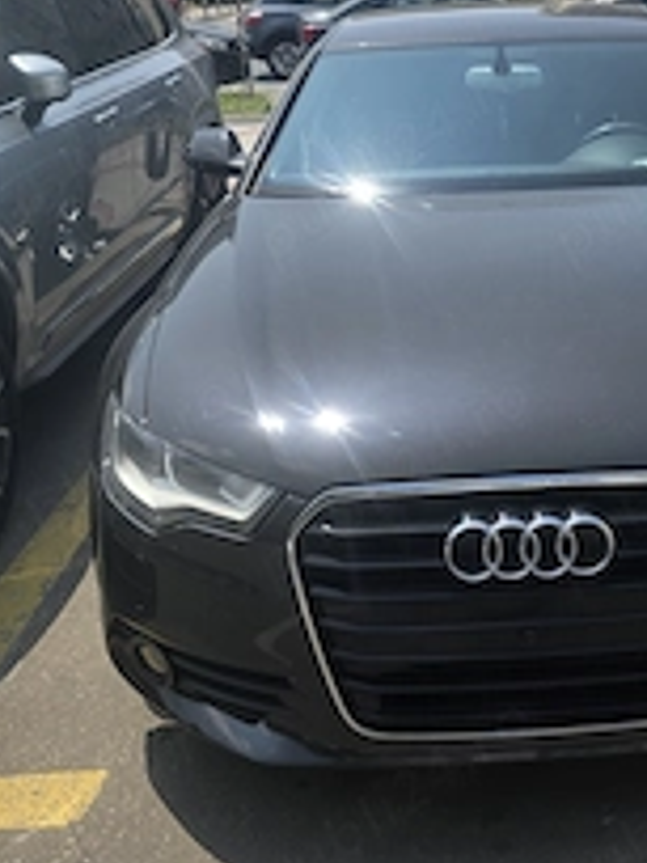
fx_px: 1121
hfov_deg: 31.2
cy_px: 228
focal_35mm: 45
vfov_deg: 41.0
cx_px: 541
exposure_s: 1/769
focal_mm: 6.3
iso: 12
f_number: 1.7
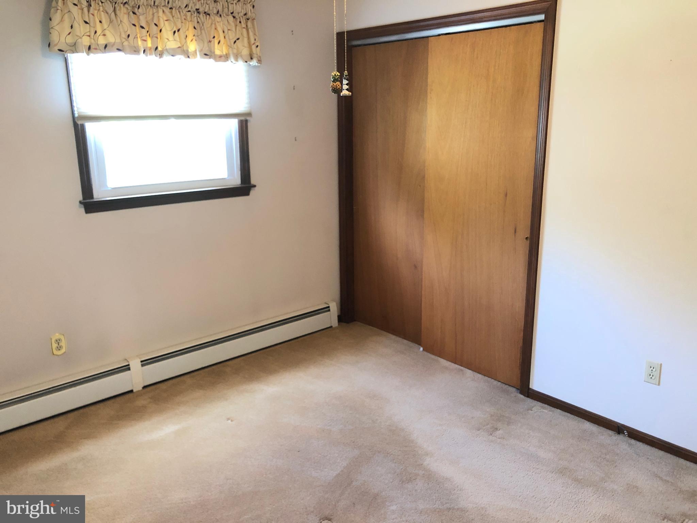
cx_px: 348
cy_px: 262
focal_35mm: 28
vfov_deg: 49.7
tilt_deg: -14.4
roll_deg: +1.2
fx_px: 564
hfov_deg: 63.4
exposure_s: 1/11
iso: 100
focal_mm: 3.99
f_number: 1.8
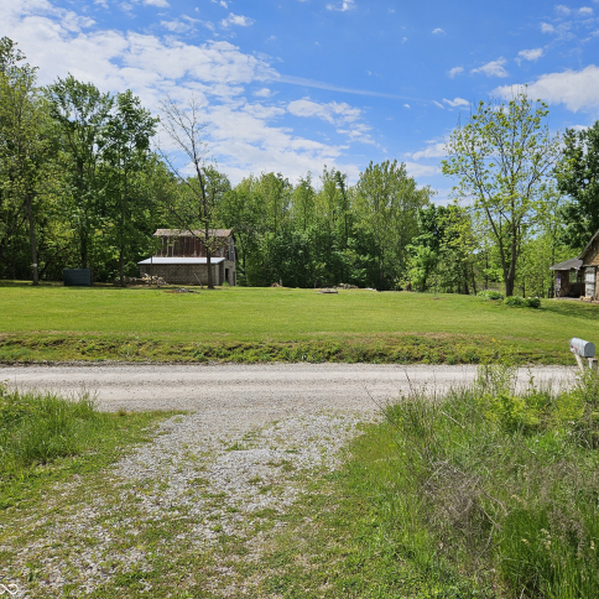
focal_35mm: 28
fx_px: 548
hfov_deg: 56.2
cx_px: 395
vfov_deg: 57.3
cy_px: 298
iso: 25
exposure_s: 1/3768
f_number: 1.8
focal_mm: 5.4
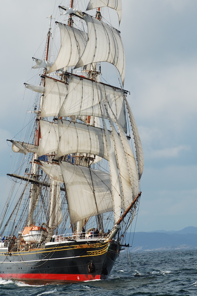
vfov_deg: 7.5
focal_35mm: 273
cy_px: 123
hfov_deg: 5.0
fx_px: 2240
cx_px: 89
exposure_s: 1/250
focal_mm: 112
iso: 110
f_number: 10
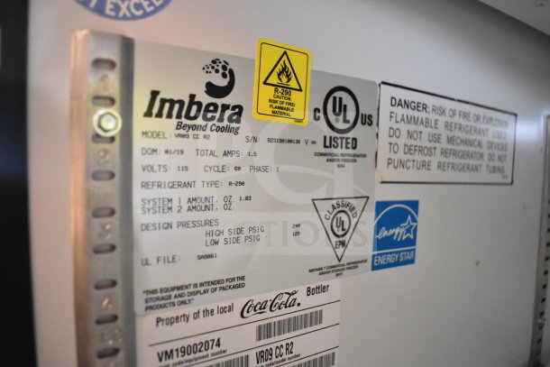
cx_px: 275
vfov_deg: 48.0
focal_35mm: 27
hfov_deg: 67.4
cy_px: 184
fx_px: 413
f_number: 3.5
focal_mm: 18
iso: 6400
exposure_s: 1/60
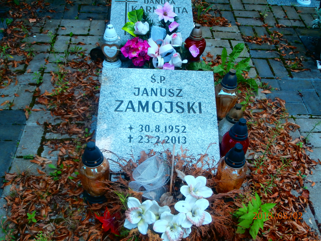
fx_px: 352
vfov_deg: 37.7
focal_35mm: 38
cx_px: 160
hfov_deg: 49.0
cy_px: 120
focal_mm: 6.67
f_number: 3.9
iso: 100
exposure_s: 1/100
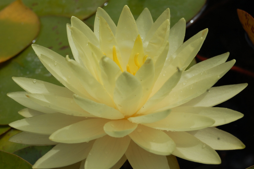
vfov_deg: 15.1
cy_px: 85
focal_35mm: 91
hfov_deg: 22.5
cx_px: 120
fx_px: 638
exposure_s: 1/500
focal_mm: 55
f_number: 11
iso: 200
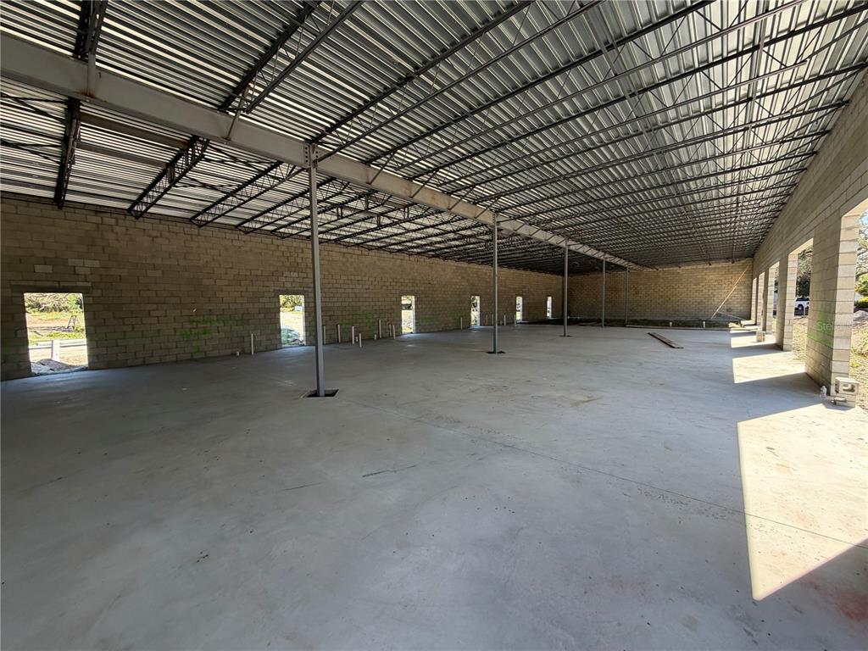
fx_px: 351
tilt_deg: -4.8
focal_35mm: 14
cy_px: 326
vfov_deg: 85.7
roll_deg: +0.1
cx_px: 434
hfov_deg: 102.1
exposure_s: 1/194
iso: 64
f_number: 2.2
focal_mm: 2.22
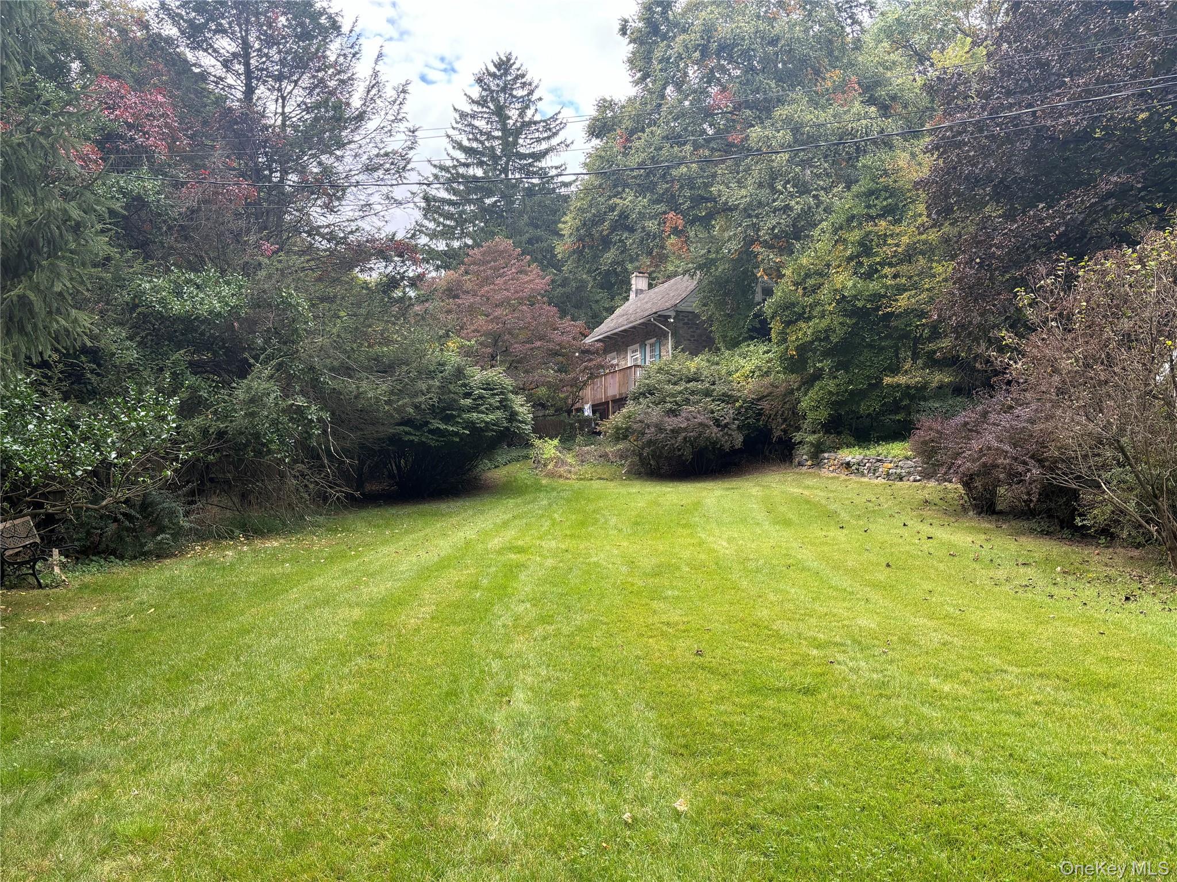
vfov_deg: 53.1
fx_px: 884
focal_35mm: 26
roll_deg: +1.3
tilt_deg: +1.6
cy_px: 441
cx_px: 588
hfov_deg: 67.3
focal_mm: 5.96
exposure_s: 1/256
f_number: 1.6
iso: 50
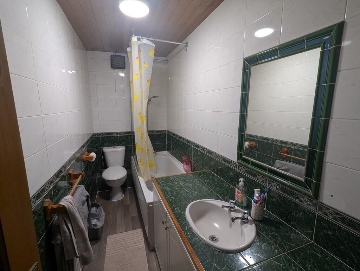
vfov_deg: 78.2
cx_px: 180
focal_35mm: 16
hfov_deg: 94.4
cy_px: 136
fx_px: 167
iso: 97
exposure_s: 1/25
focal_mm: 2.35
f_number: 2.2
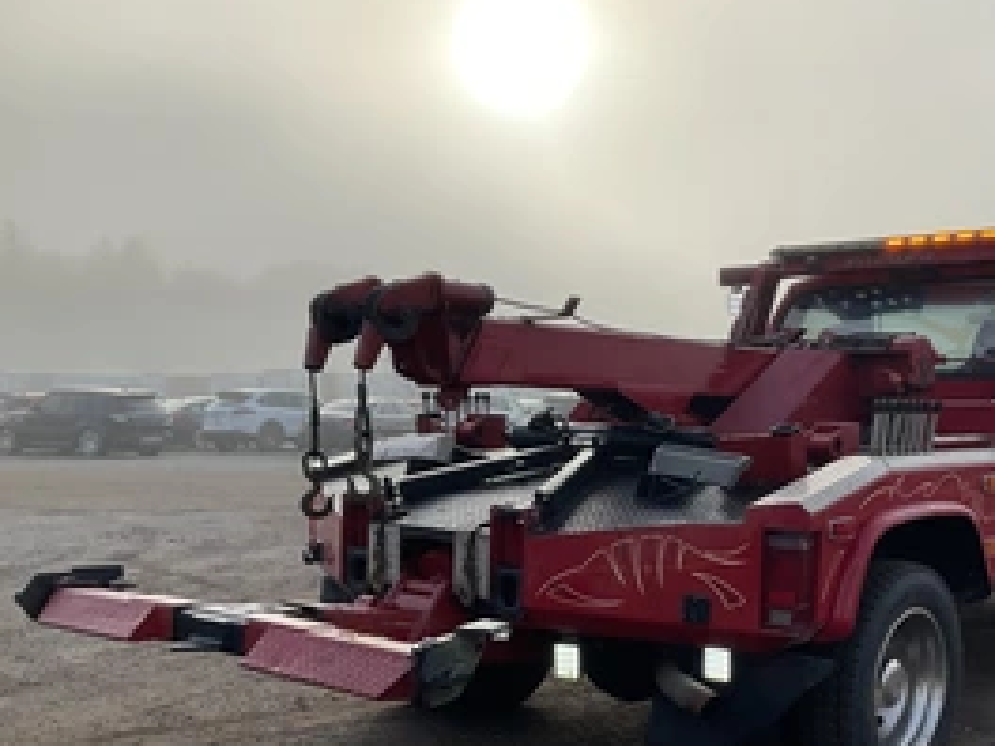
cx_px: 648
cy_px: 554
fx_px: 1265
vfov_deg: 32.3
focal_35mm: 44
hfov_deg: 42.5
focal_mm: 3
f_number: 1.8
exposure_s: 1/1377
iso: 25
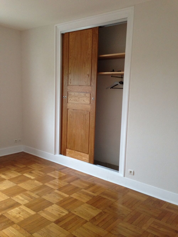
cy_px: 118
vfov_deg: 55.3
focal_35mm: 33
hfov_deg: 43.0
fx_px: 226
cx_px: 89
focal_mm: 4.13
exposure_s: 1/20
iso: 160
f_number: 2.4
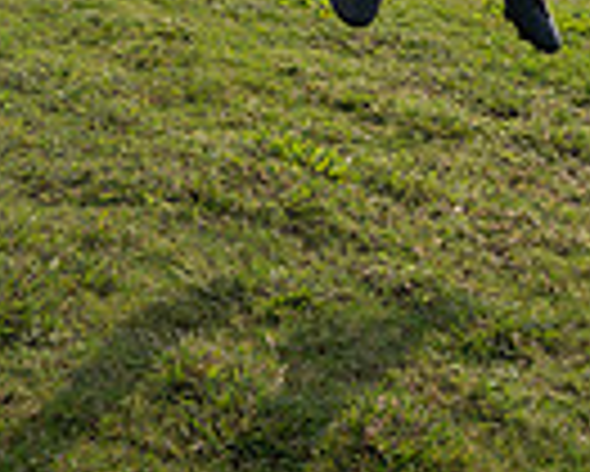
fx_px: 1747
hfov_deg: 19.1
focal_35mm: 100
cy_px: -512
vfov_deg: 13.1
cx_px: 432
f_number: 7.1
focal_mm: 31
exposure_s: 1/500
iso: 200
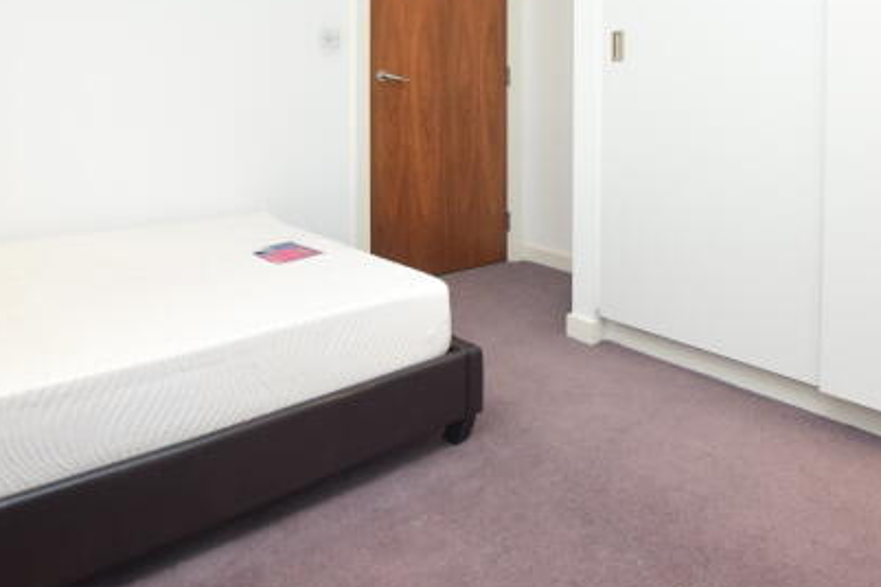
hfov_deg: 70.4
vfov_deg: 48.1
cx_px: 548
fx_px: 612
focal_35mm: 25
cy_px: 108
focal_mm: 10
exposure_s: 1/80
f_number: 4.5
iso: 800
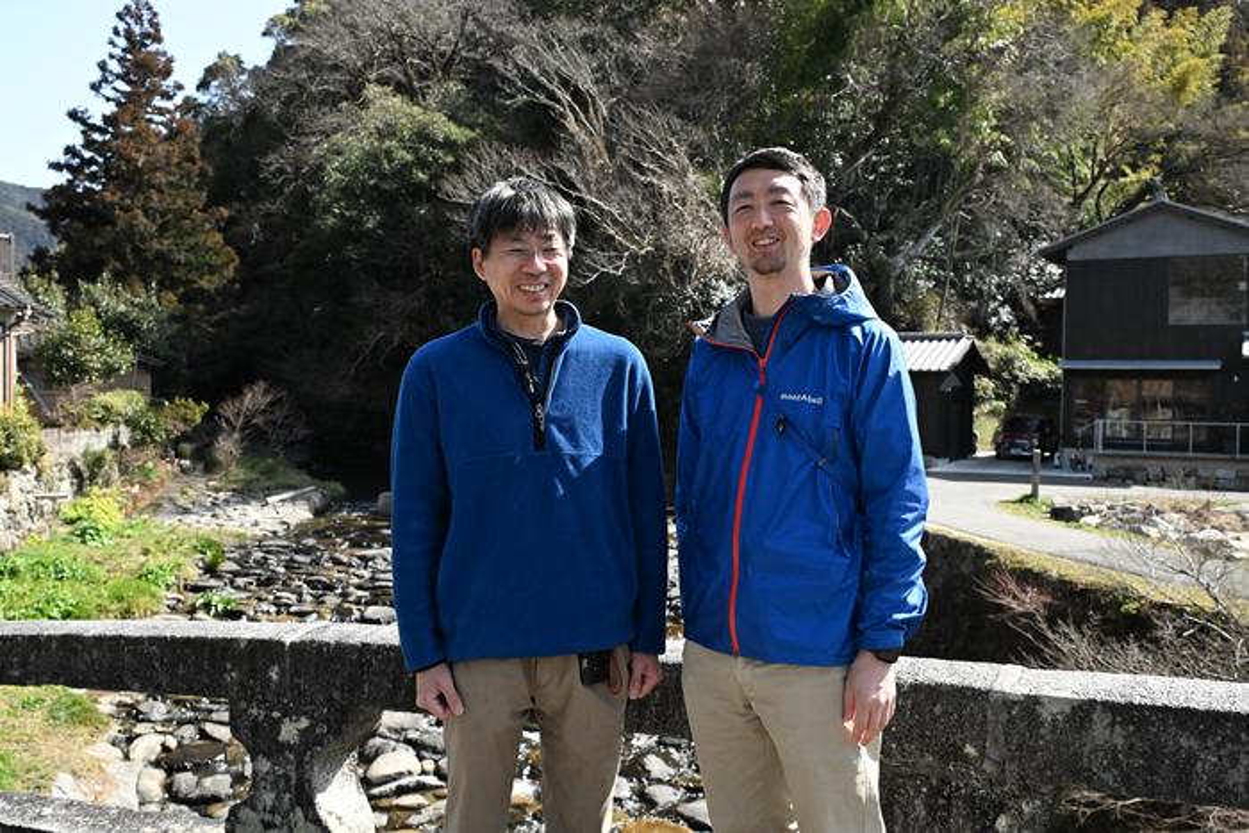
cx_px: 624
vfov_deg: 41.7
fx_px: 1093
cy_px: 416
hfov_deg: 59.5
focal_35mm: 32
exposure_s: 1/3200
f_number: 7.1
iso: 6400
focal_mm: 31.5
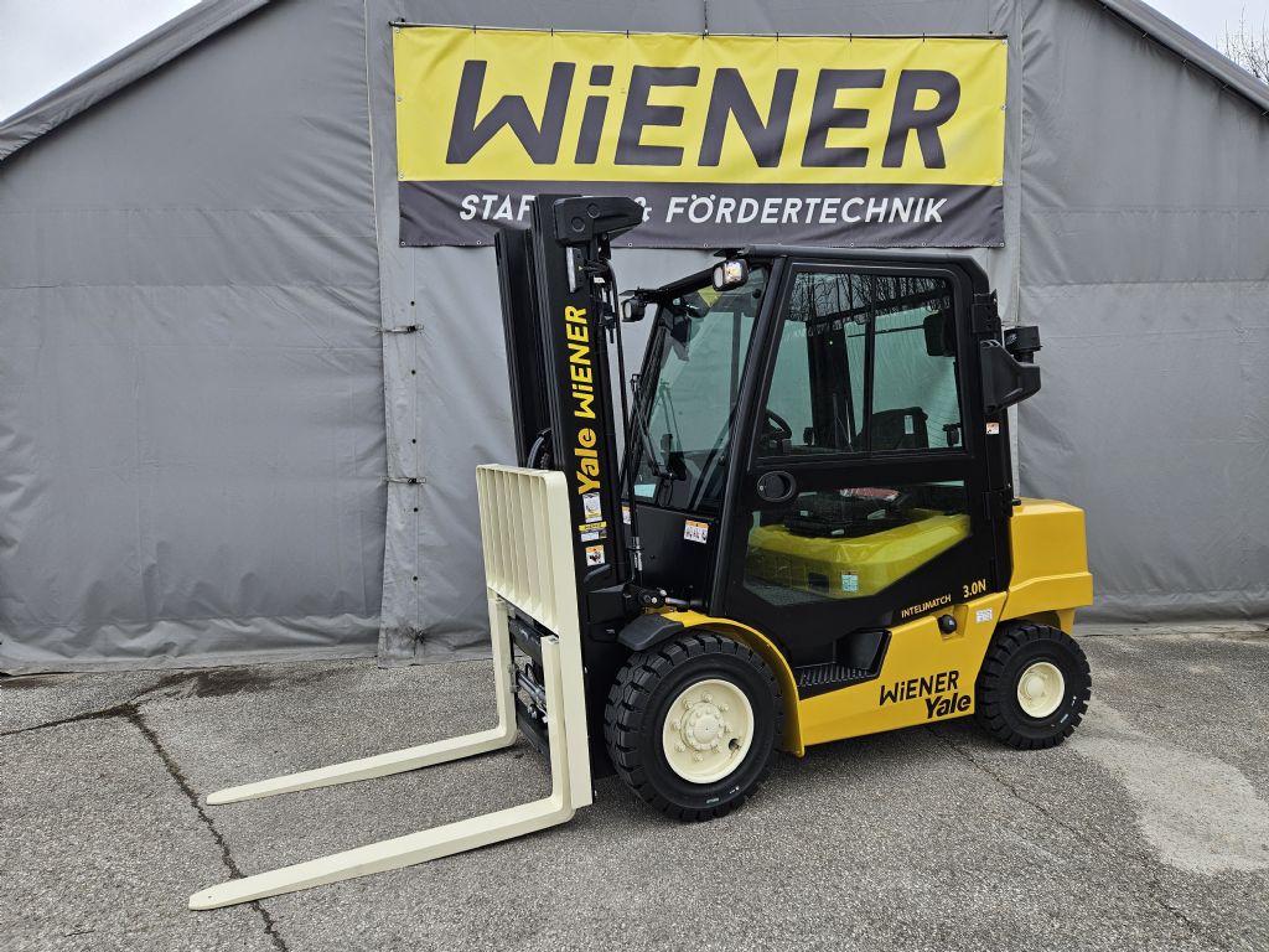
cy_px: 476
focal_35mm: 23
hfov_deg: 73.9
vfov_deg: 58.9
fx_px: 843
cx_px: 634
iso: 25
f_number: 1.8
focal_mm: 5.4
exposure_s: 1/369
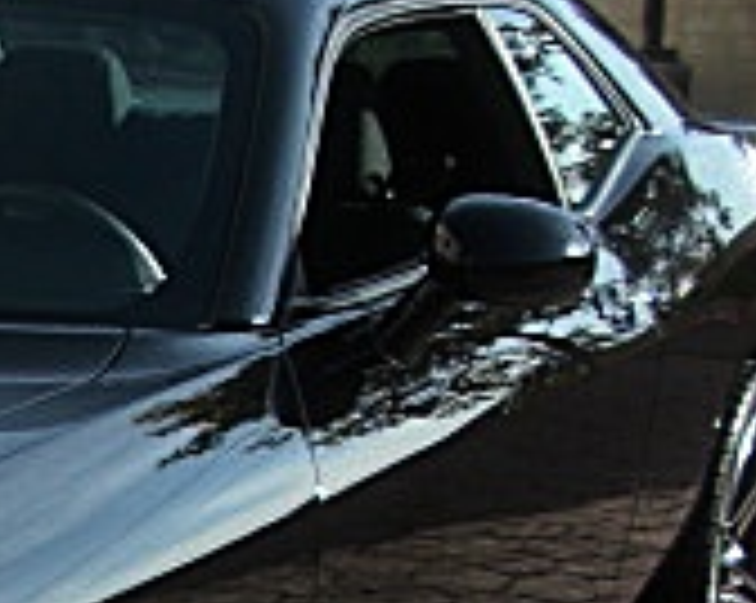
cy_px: 828
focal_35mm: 134
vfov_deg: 11.2
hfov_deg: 13.4
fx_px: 2995
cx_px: -450
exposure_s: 1/400
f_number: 2.8
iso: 50
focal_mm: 6.3
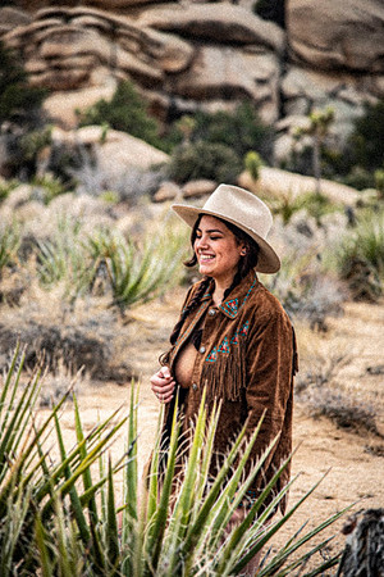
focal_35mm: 120
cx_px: 192
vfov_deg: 17.1
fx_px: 1920
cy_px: 288
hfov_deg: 11.4
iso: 100
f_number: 4
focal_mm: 120
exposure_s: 1/1600
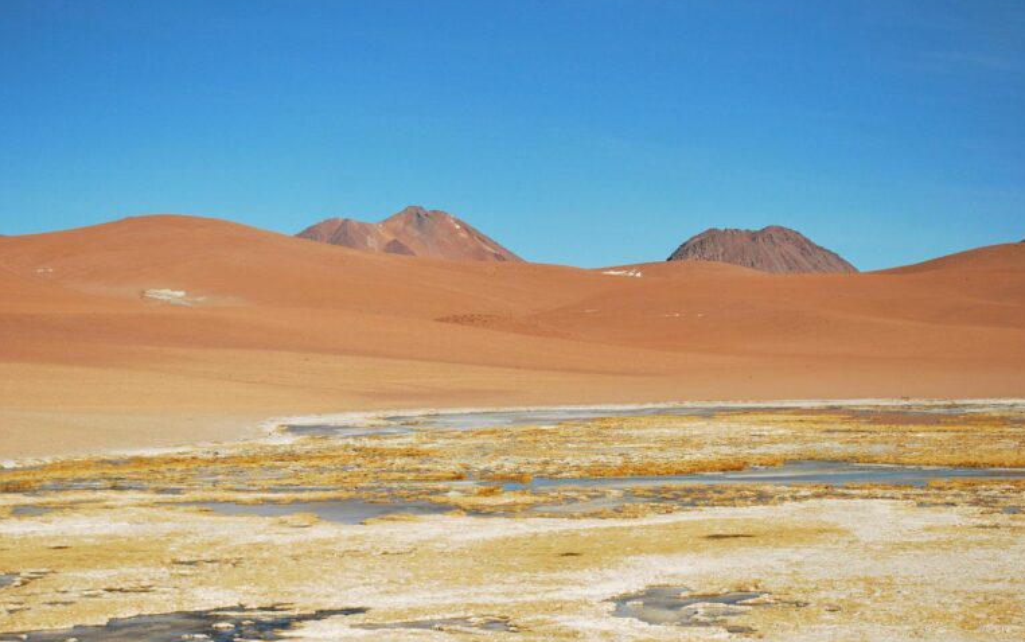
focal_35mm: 74
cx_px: 515
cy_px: 311
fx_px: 2068
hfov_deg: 27.8
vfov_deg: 17.6
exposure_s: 1/3200
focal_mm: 48
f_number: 7.1
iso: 400
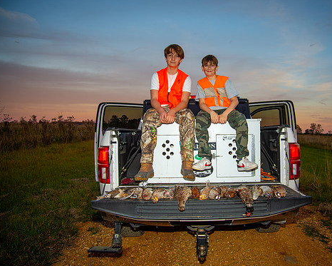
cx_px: 198
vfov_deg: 51.5
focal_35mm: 28
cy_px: 134
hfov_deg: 61.7
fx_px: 275
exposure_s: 1/60
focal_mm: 24
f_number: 5.6
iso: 100
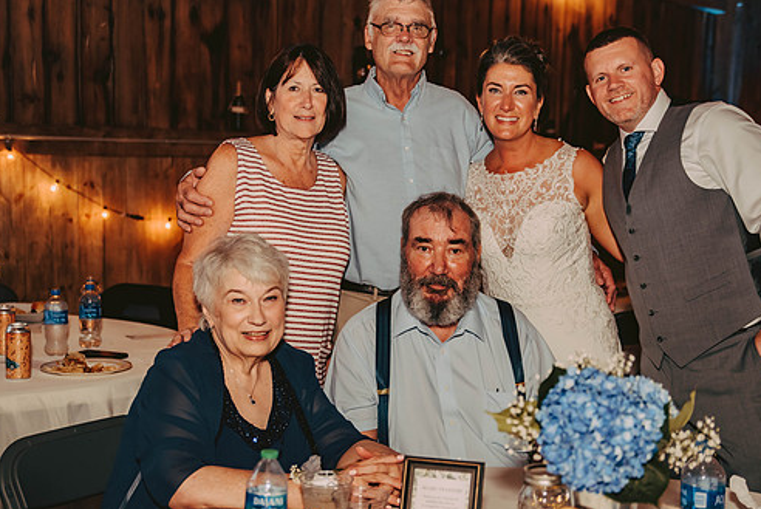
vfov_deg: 25.6
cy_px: 261
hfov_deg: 37.5
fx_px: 1121
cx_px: 416
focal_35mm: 53
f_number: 2.8
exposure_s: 1/200
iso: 800
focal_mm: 45
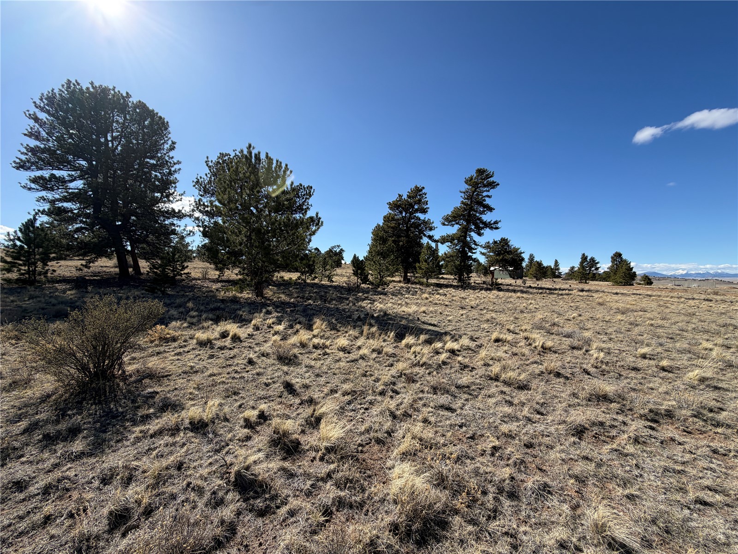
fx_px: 298
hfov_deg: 102.1
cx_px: 369
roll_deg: -0.4
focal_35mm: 14
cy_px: 277
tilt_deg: +1.9
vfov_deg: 85.7
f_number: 2.2
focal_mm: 2.22
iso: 20
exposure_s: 1/841
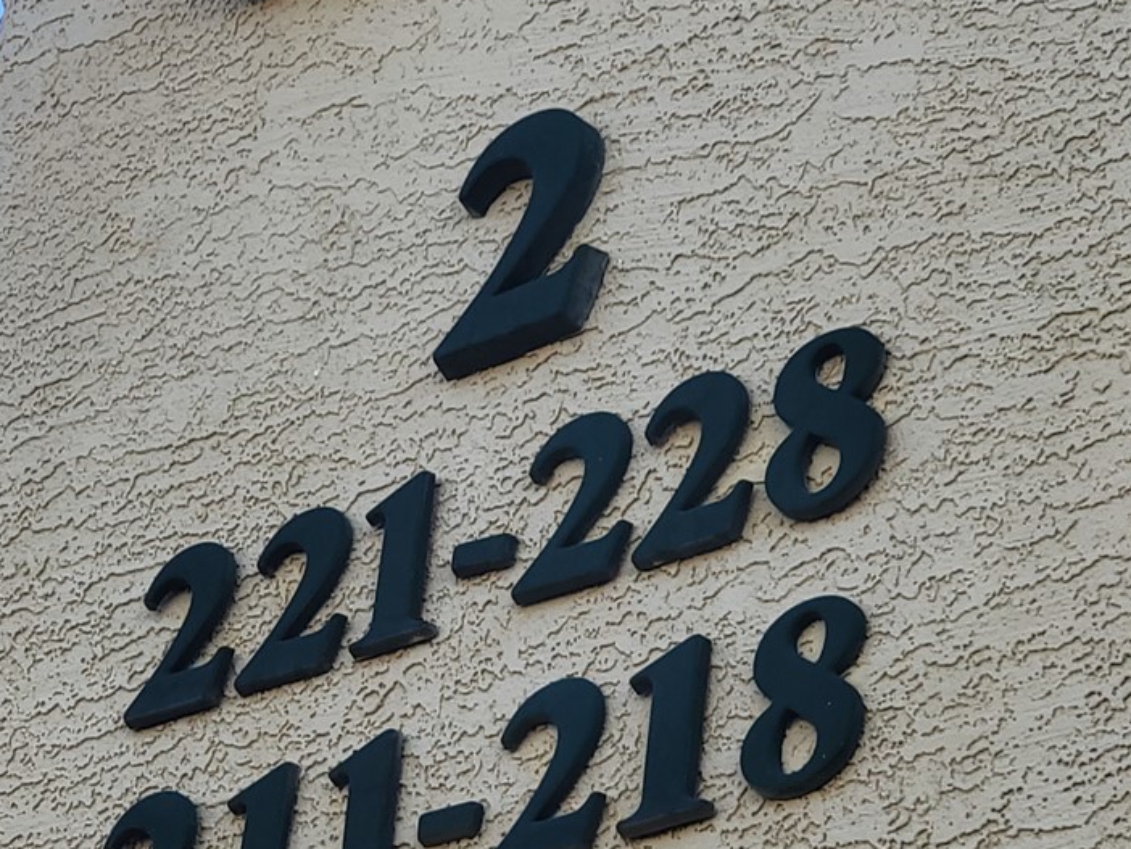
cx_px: 582
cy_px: 580
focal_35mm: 105
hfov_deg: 18.7
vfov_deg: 14.1
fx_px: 3432
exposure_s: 1/378
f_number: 2.4
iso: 50
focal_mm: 9
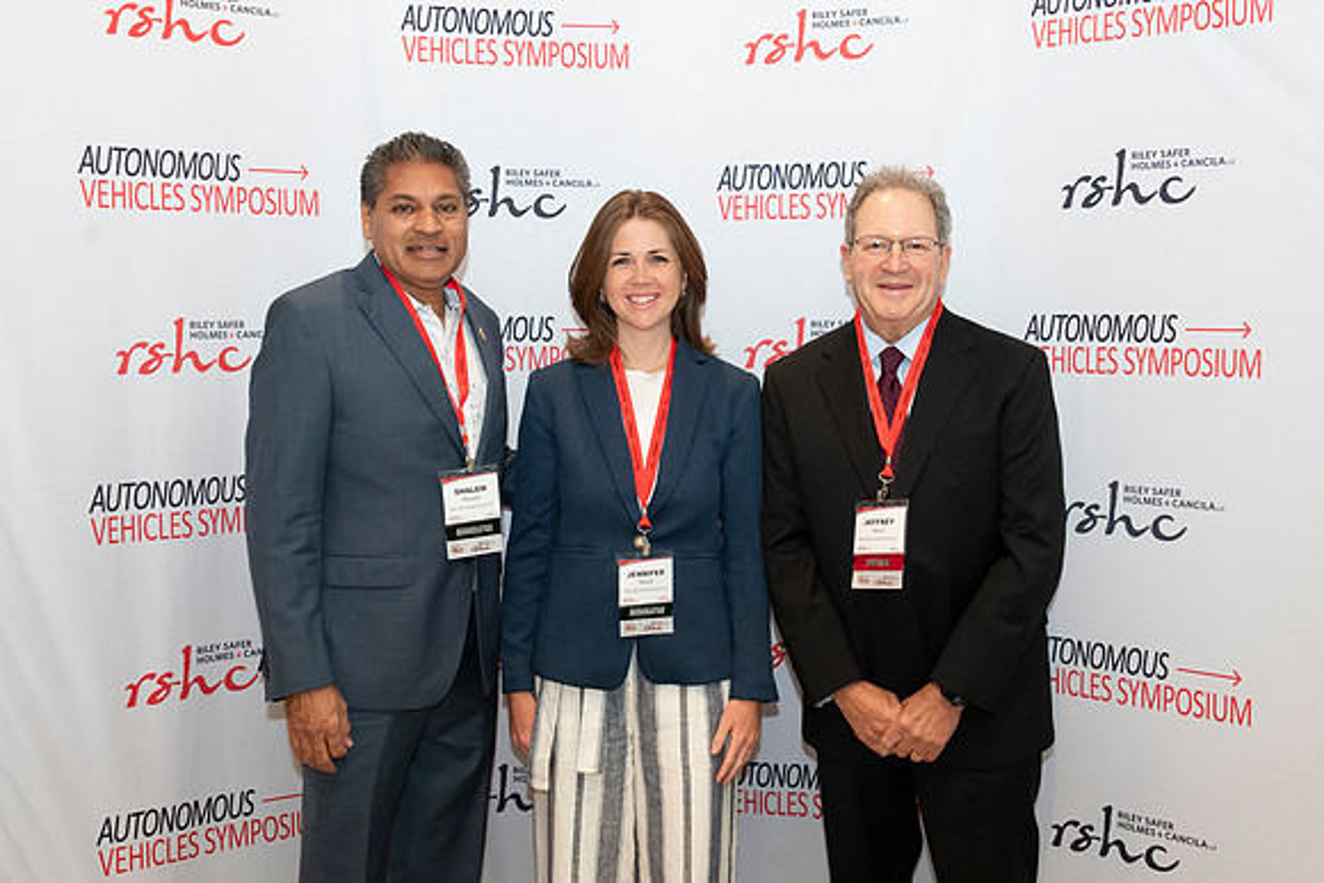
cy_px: 442
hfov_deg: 46.4
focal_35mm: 42
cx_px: 662
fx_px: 1545
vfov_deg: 31.9
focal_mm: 28
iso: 2500
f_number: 8
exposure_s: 1/80
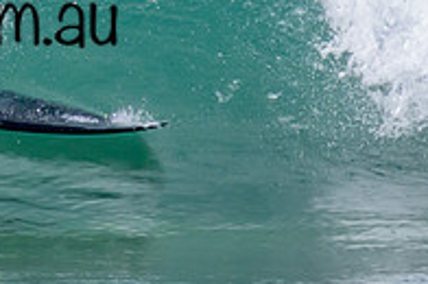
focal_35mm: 3233
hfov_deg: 0.6
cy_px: -66
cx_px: -87
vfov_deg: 0.4
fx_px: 38374
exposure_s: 1/2000
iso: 1000
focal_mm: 800
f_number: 11
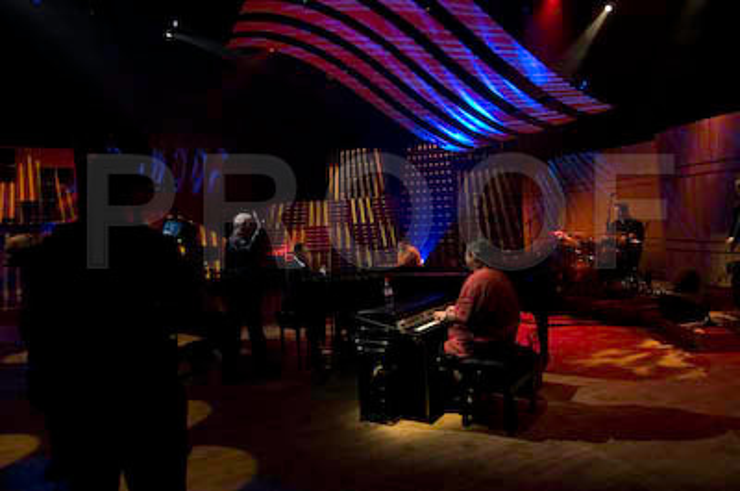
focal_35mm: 24
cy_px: 246
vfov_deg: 52.9
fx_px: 492
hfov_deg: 73.8
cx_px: 370
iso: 640
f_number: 4
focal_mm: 16
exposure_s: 1/80
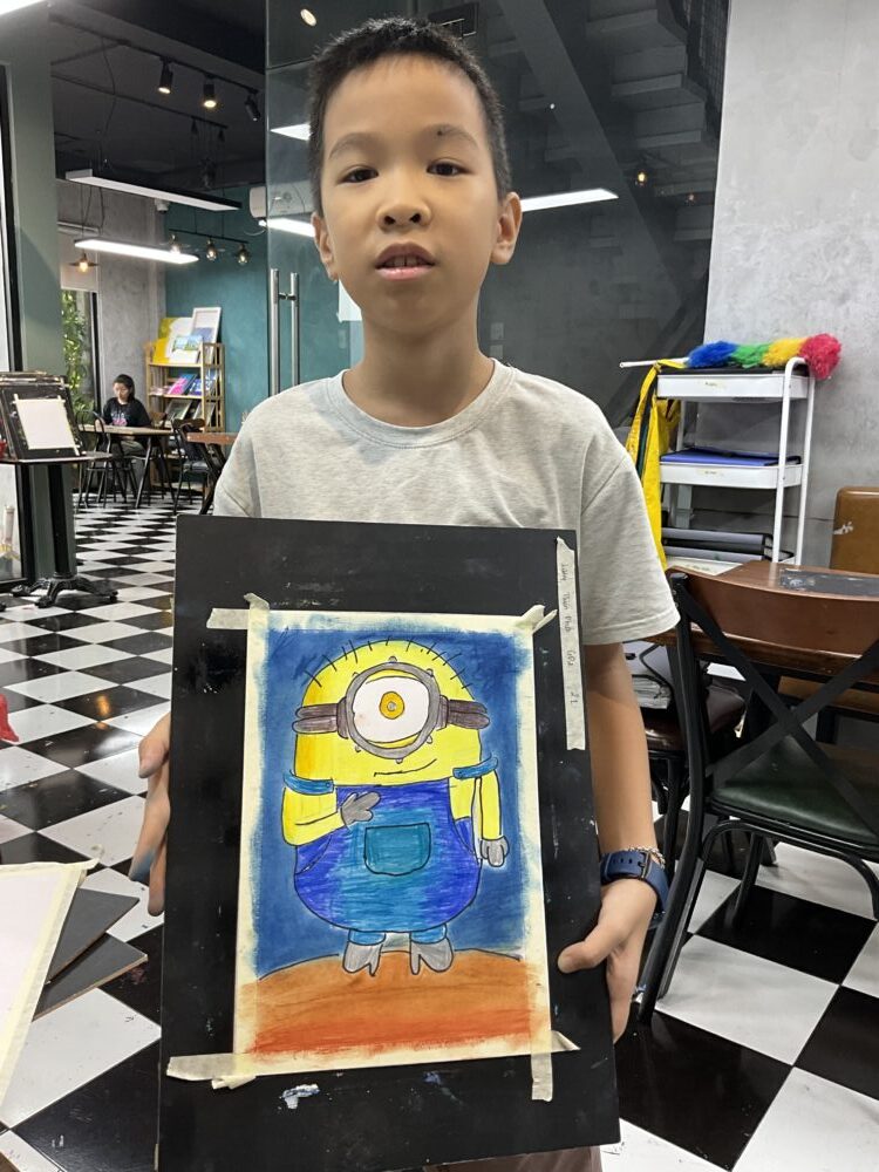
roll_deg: -1.5
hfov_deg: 48.2
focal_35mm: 29
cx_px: 440
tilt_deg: -11.3
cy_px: 586
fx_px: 982
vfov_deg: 61.7
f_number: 1.8
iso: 64
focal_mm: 3
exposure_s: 1/100
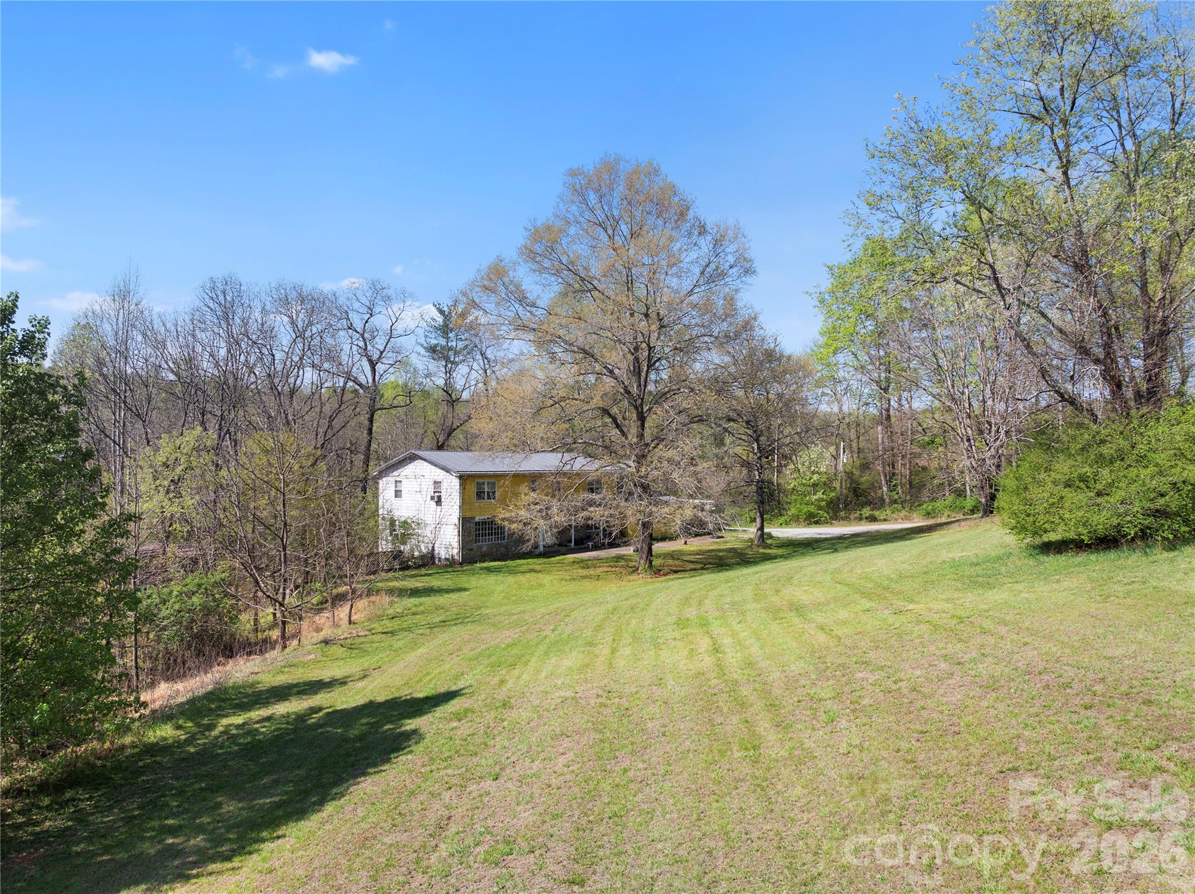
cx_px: 598
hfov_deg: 71.6
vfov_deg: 56.8
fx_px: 828
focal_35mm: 24
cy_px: 447
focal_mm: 12.29
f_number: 2.8
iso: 100
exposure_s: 1/1000
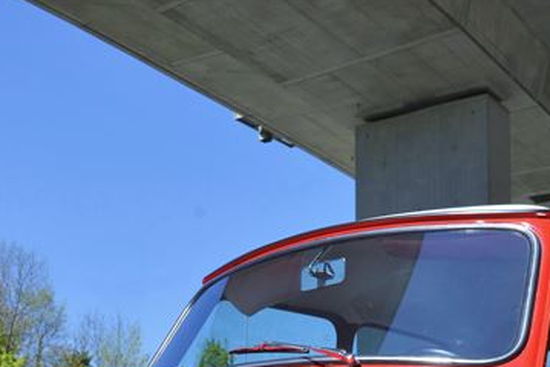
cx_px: 348
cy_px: 485
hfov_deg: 31.2
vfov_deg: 19.5
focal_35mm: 64
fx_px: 979
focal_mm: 24
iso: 100
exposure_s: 1/250
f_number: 8
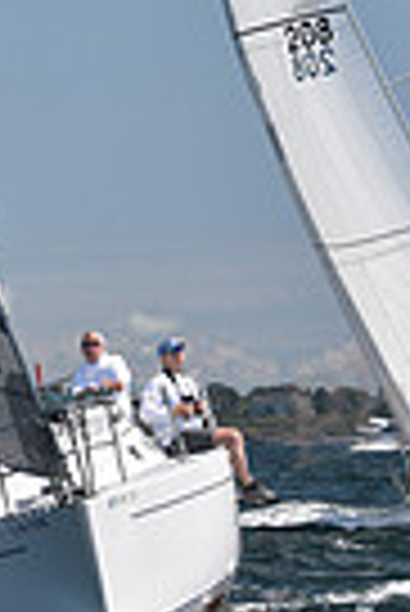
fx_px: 5810
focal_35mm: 341
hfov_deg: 4.0
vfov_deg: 6.0
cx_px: 52
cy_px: -274
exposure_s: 1/1000
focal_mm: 80
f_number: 5
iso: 250
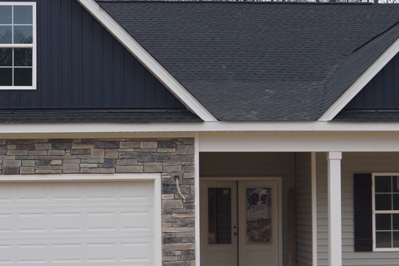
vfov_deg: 17.5
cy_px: 166
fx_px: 864
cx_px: 192
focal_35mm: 78
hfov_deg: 26.0
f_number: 7.1
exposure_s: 1/160
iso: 100
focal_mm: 26
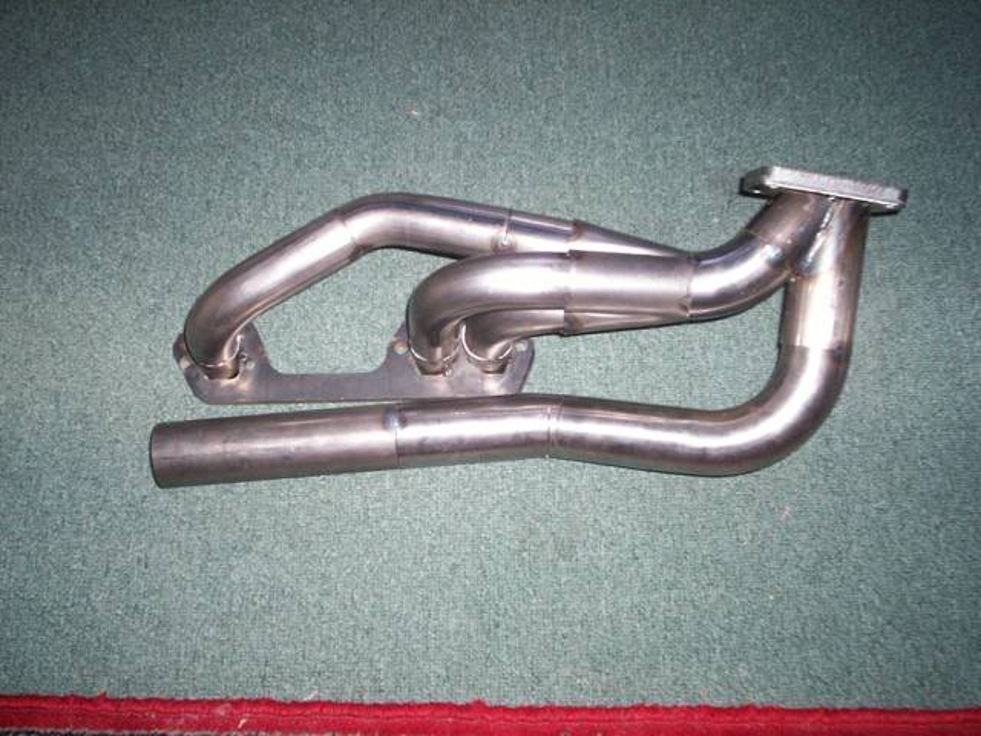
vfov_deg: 39.7
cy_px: 368
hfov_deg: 51.4
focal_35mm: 36
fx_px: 1020
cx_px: 490
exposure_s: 1/64
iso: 140
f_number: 4.5
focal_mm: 5.9
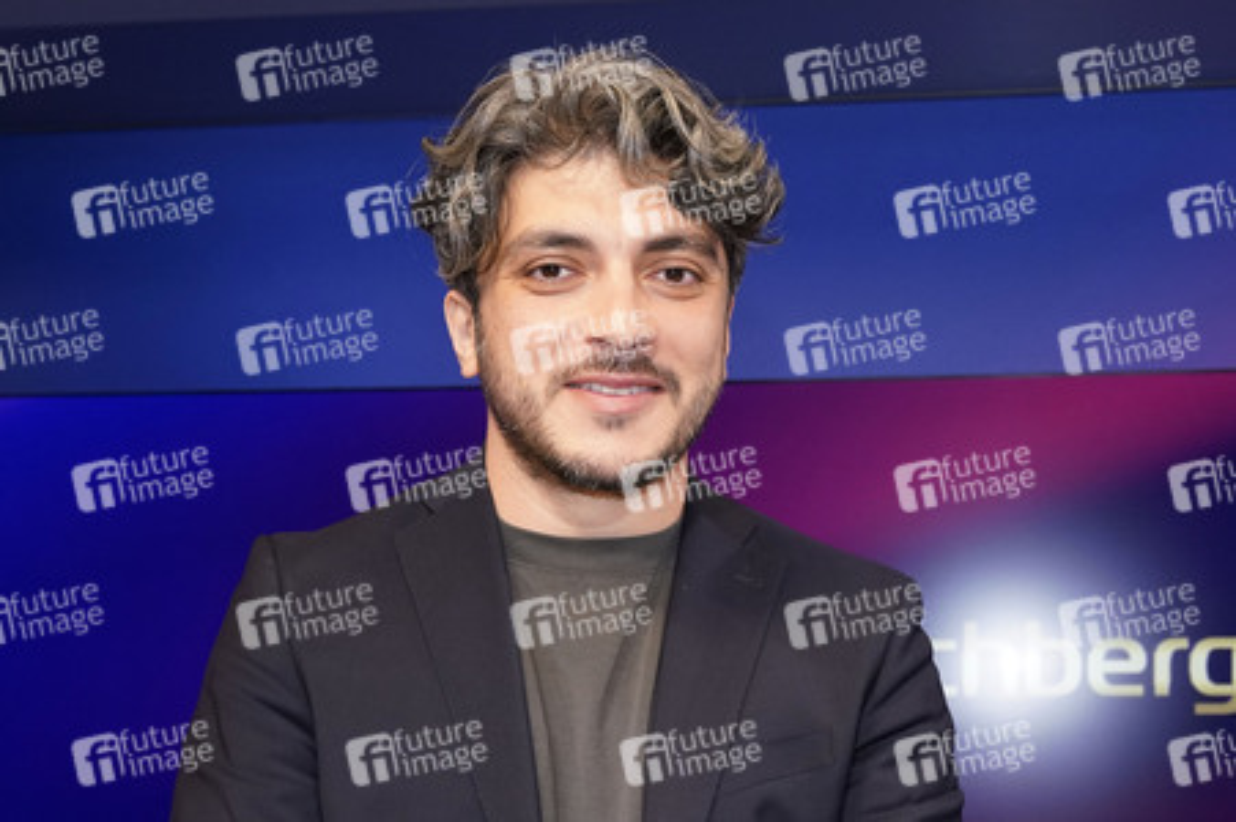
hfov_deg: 58.8
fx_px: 1098
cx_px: 618
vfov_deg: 41.1
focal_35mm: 32
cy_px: 411
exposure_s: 1/125
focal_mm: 32
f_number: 5
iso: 2000
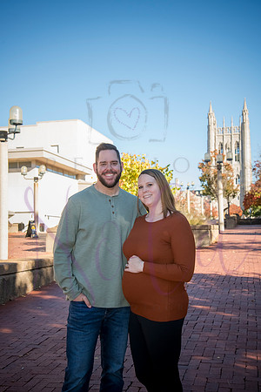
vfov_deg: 41.1
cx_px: 130
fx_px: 522
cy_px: 196
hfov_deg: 28.1
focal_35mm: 48
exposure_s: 1/640
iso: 640
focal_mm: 48
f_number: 6.3
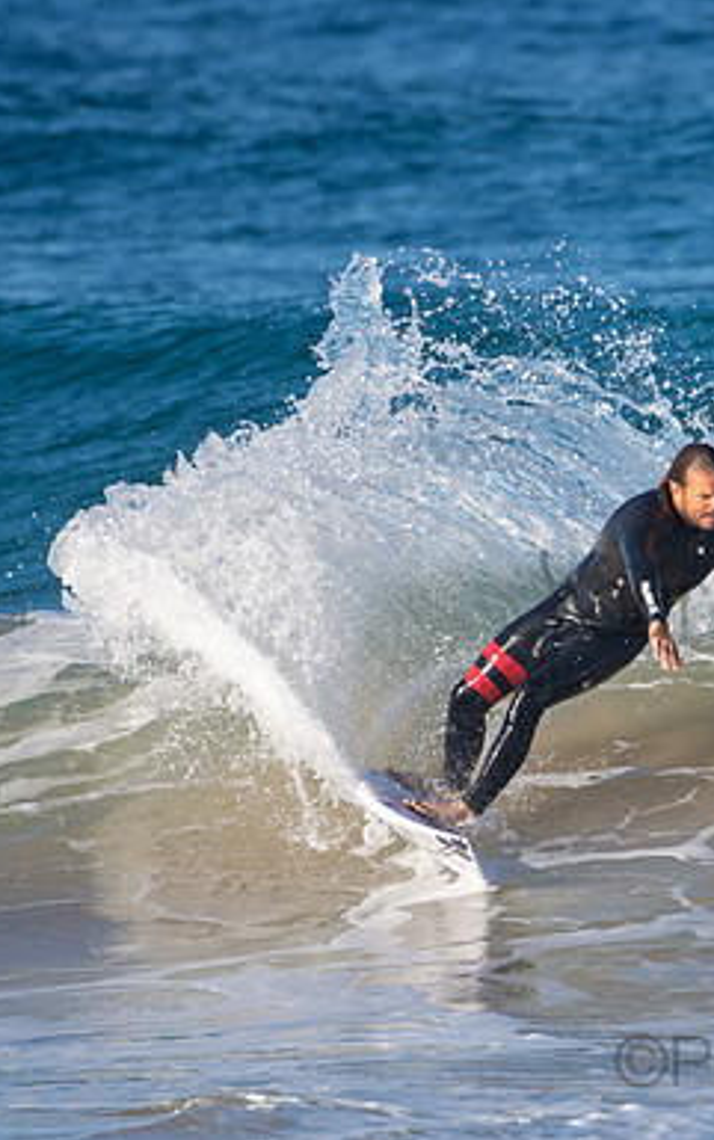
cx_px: 844
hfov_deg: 1.1
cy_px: 570
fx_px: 35826
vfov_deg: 1.8
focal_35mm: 1152
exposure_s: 1/1250
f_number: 5.6
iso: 220
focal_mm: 500
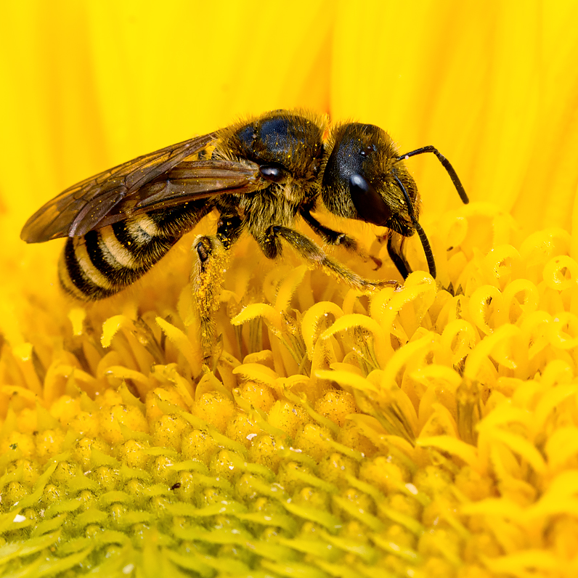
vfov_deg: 10.1
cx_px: 305
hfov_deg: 10.1
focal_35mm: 173
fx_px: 3268
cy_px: 289
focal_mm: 90
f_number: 14
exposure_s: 1/400
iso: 280
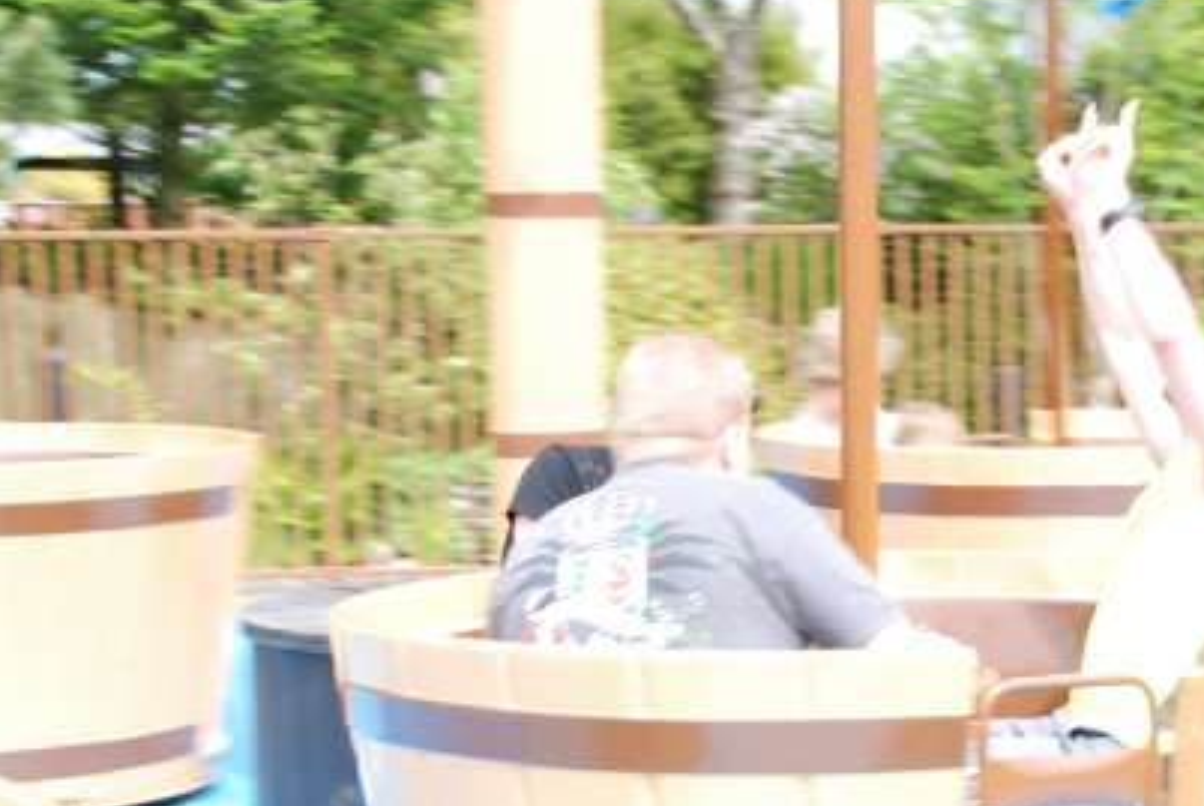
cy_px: 601
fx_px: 3458
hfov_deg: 19.5
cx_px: 1000
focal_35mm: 103
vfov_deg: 13.2
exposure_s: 1/125
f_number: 4
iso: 100
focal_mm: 27
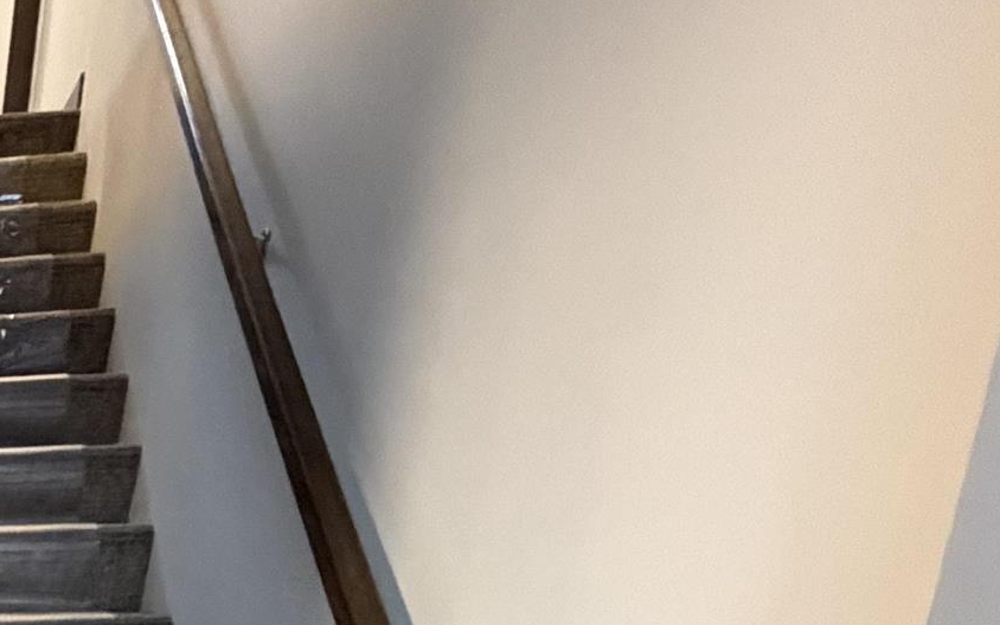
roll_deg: -0.8
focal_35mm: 54
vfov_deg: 20.1
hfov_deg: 24.2
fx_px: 1472
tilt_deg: -13.8
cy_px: 982
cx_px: -667
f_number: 2.2
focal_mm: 2.22
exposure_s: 1/60
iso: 640
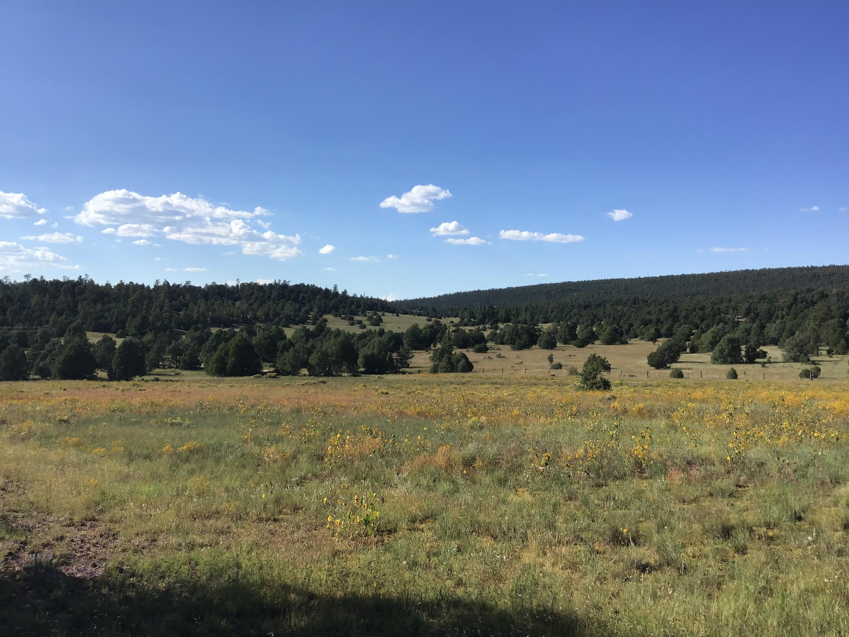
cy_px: 318
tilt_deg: -1.1
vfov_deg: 45.4
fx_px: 760
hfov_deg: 58.4
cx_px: 424
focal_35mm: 31
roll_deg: -1.1
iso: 25
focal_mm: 3.3
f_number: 2.4
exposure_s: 1/1538
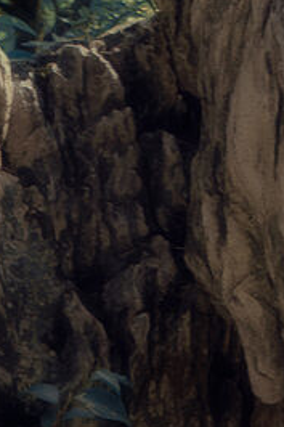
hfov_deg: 3.2
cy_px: -947
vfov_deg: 4.5
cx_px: 390
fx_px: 5130
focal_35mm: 433
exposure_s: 1/125
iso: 200
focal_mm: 64
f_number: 6.3
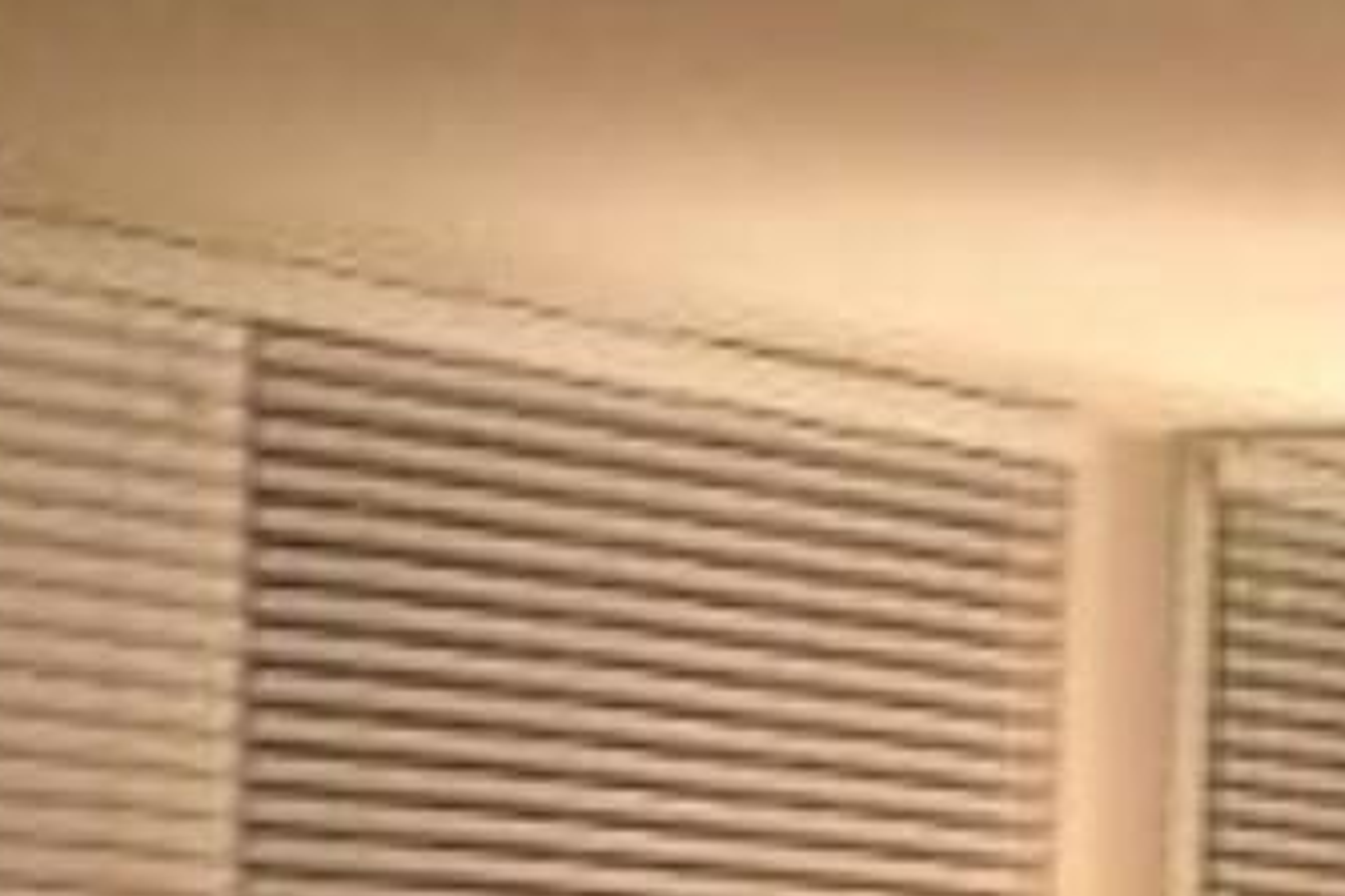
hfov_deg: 11.3
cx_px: 2124
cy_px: 1989
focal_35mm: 174
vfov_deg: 7.5
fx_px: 6497
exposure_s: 1/16
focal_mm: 4.28
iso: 320
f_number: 2.4
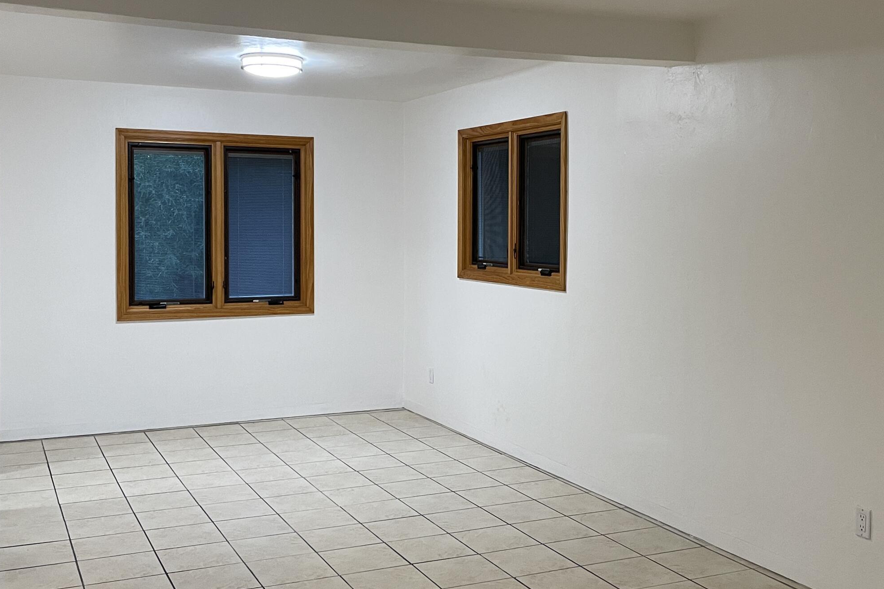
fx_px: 1007
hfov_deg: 47.4
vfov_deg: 32.6
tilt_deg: -1.3
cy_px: 250
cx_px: 468
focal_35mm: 41
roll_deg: +0.5
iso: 125
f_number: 1.6
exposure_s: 1/60
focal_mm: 4.2
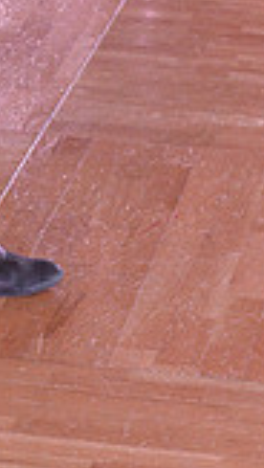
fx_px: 3227
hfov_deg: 4.6
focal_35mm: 260
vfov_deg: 8.0
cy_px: -350
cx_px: -151
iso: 2000
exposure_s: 1/250
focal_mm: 70
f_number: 6.3
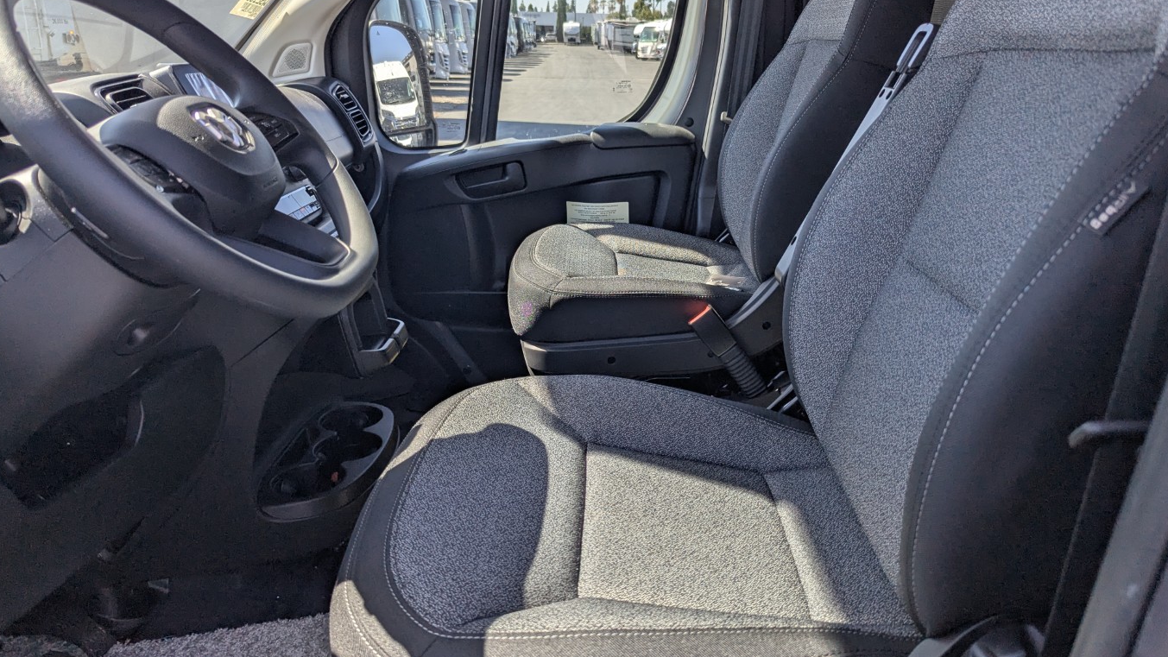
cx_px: 595
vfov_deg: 42.8
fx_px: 836
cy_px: 280
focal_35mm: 27
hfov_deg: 69.9
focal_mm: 6.81
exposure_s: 1/891
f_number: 1.85
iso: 45
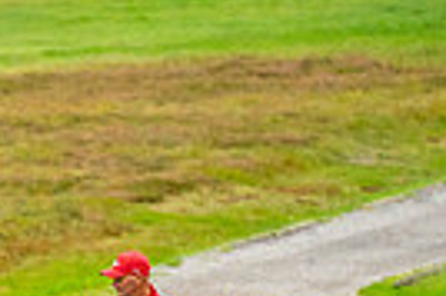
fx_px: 16073
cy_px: 451
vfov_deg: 1.1
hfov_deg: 1.6
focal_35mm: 1299
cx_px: -499
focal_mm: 300
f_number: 4
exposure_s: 1/1600
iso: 800
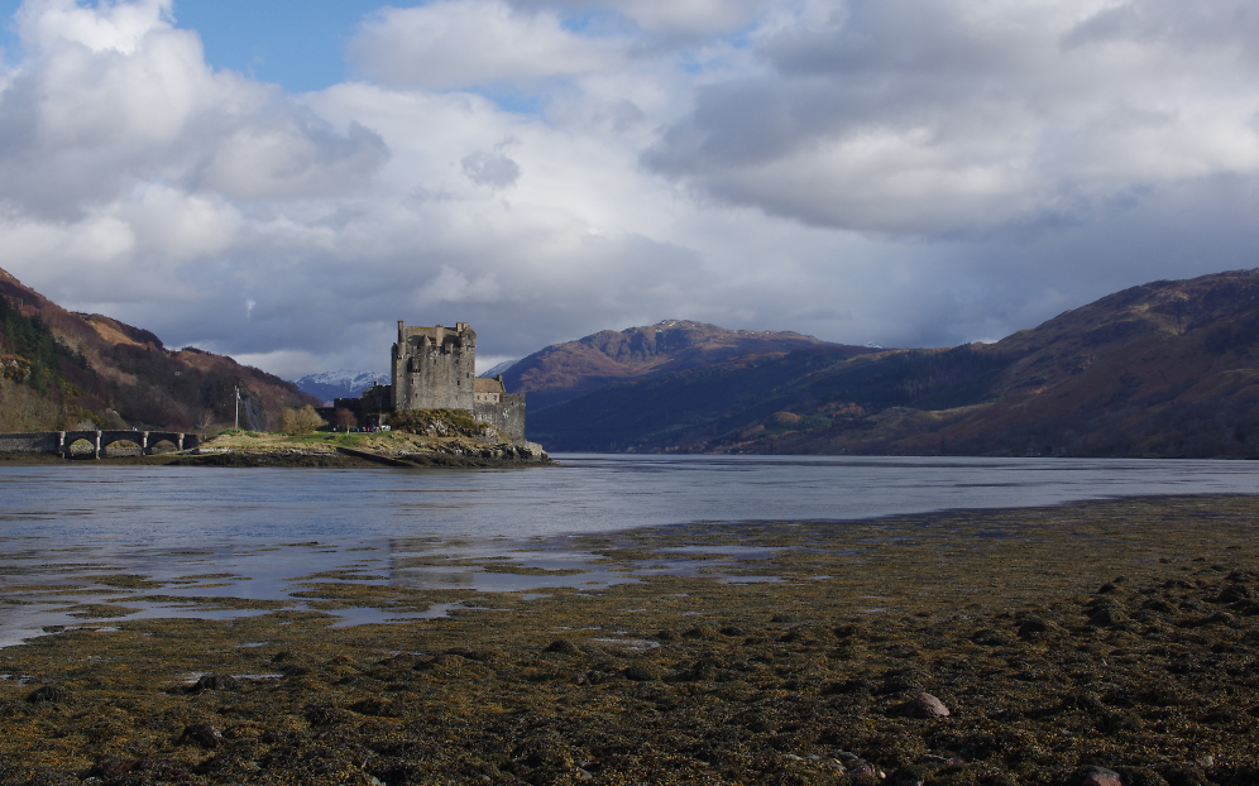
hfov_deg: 43.5
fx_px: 1578
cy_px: 407
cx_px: 631
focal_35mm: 46
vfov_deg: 28.0
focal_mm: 30
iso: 200
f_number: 11
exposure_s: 1/160
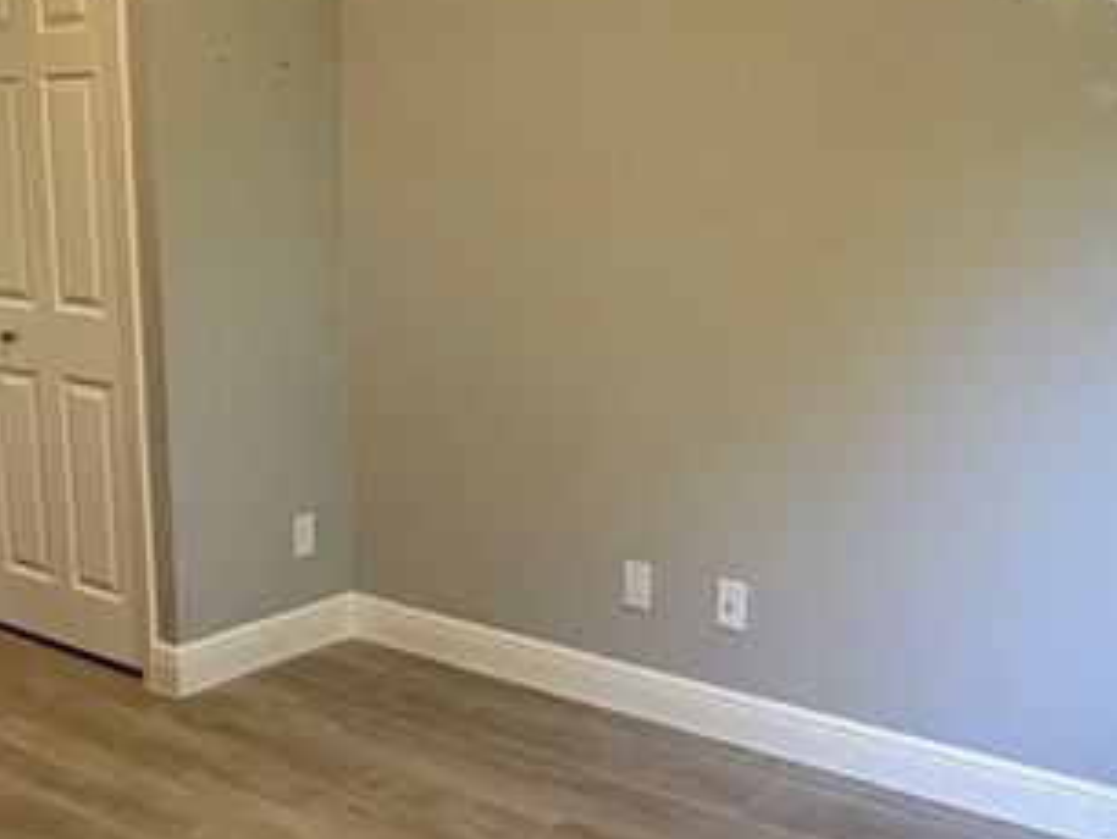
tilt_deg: -14.9
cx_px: 377
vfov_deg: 30.8
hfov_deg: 40.0
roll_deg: +0.9
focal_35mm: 47
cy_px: 531
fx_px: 1517
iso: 250
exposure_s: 1/121
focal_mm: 2.22
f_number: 2.2
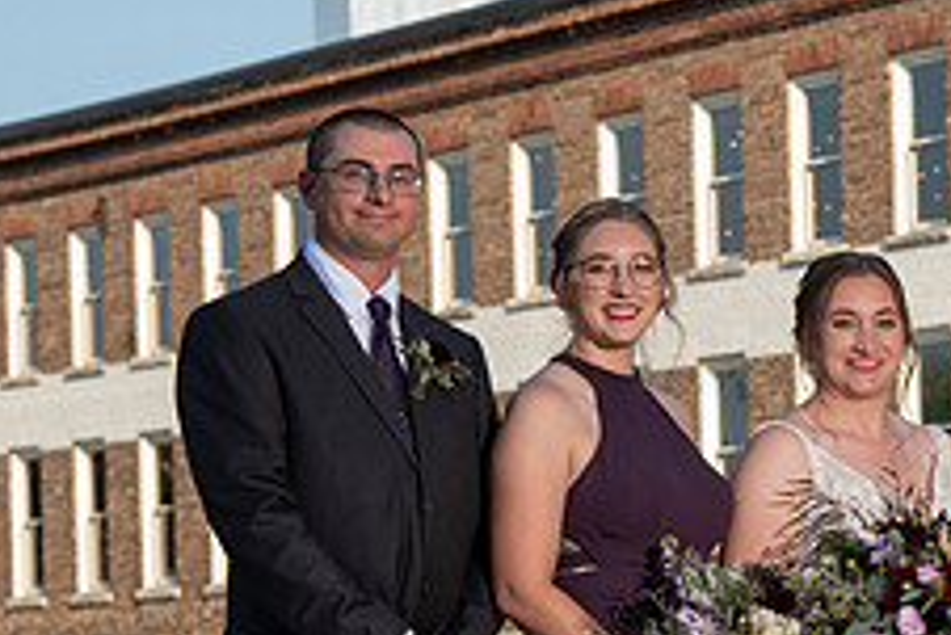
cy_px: 582
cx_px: 989
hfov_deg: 12.1
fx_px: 4414
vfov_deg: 8.2
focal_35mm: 167
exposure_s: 1/400
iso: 160
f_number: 5
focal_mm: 65
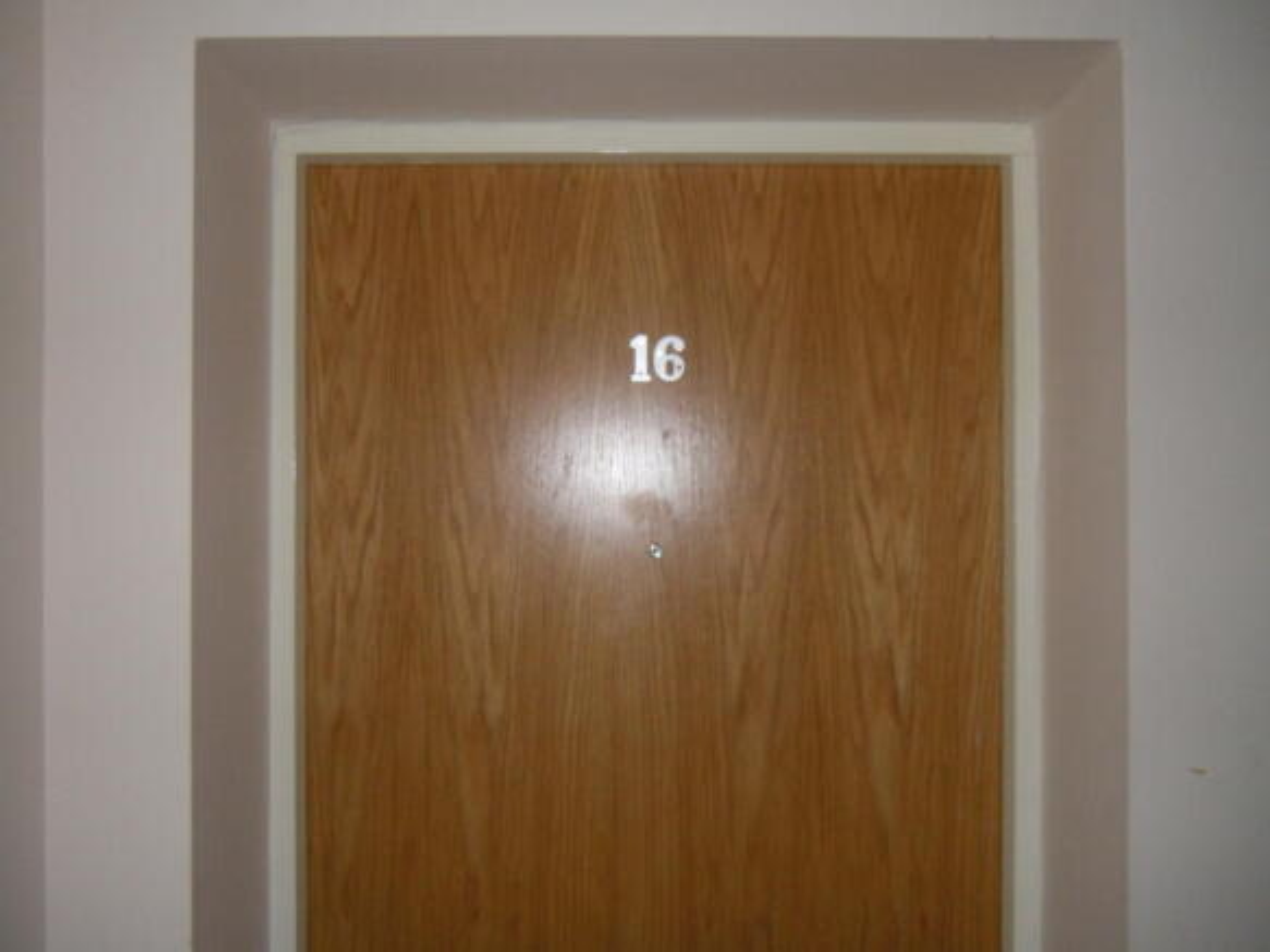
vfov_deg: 41.8
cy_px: 476
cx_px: 635
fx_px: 1247
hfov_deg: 54.0
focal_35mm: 34
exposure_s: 1/30
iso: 400
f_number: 3.6
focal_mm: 6.2
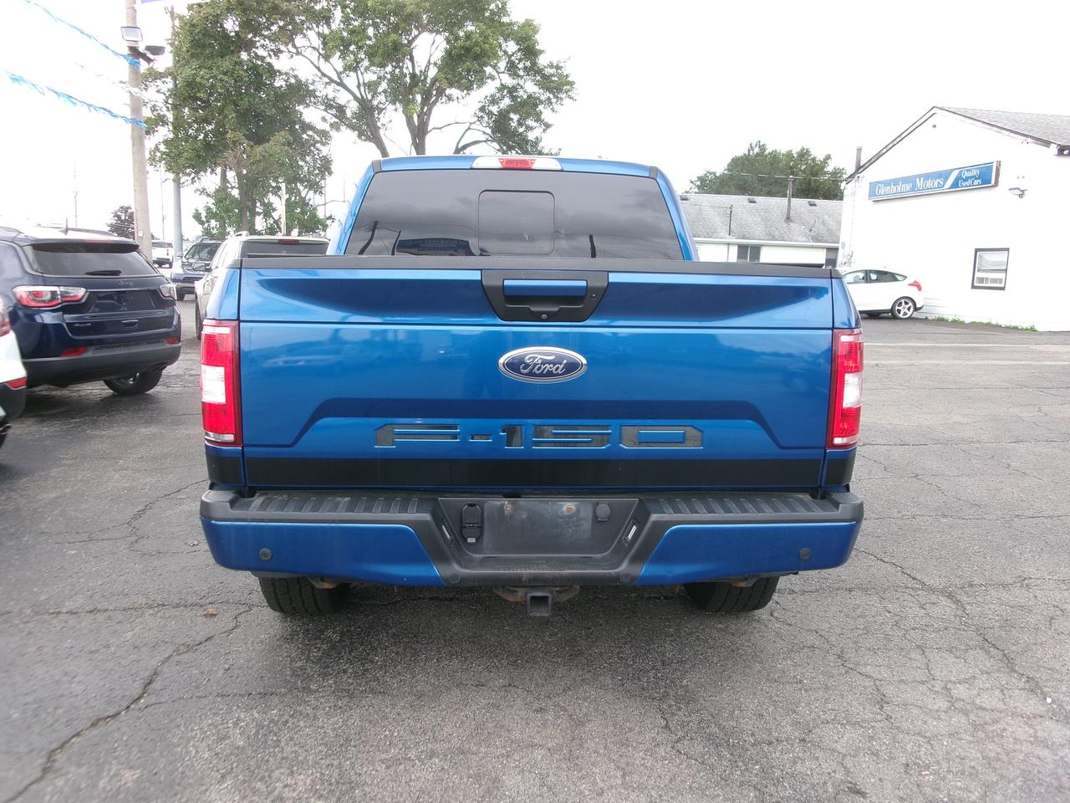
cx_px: 535
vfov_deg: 49.7
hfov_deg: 63.4
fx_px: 865
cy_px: 402
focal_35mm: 28
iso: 100
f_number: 3.9
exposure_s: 1/75
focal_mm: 5.1
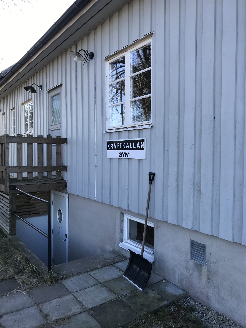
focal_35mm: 28
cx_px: 123
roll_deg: +0.2
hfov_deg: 49.7
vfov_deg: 63.4
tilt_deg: -1.9
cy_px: 164
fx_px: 265
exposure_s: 1/360
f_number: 1.8
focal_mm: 3.99
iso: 20
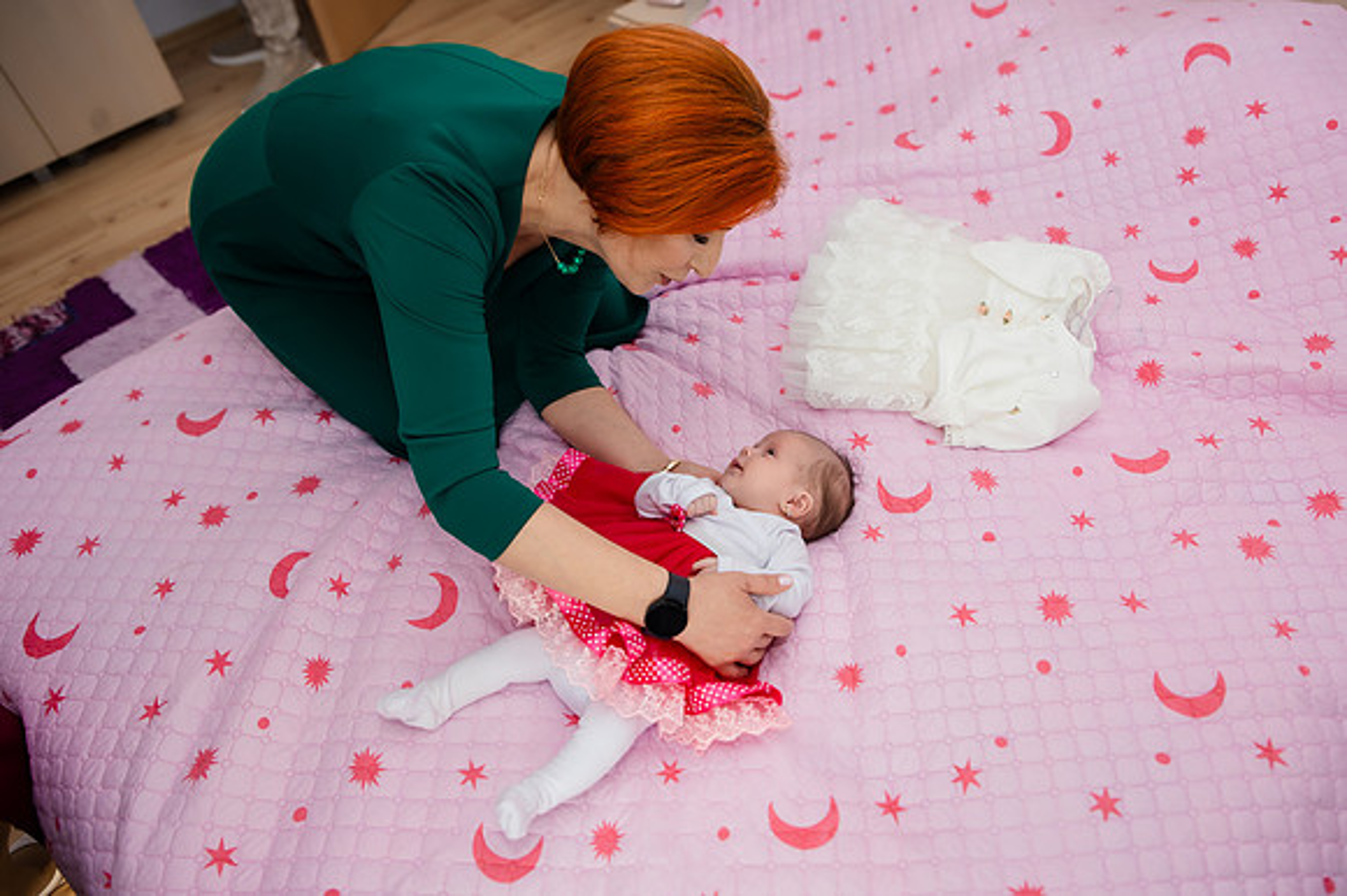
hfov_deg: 67.8
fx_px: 999
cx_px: 749
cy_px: 428
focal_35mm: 27
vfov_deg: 48.3
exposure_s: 1/250
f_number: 3.5
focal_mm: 24
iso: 500
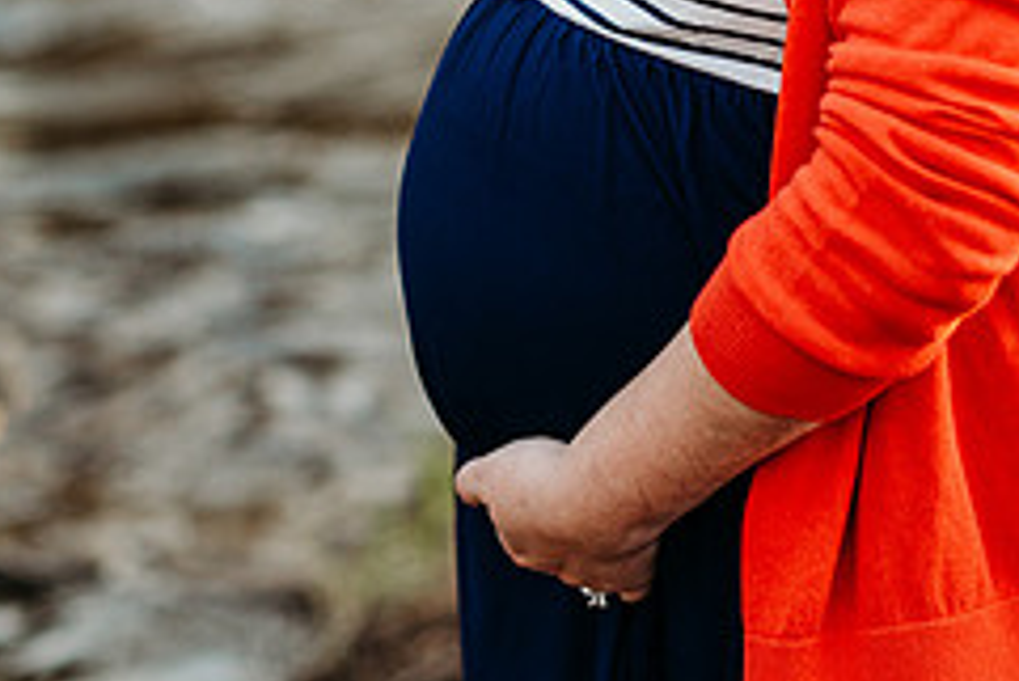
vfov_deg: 6.4
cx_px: 380
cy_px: -130
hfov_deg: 9.6
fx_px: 6061
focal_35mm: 214
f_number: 2.8
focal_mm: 85
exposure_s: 1/200
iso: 125
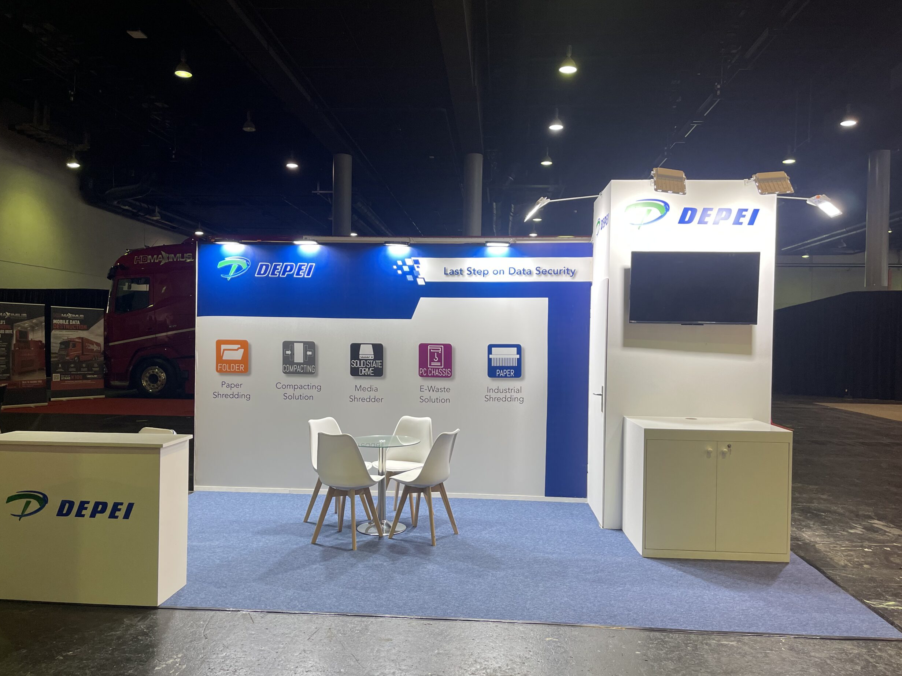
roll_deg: -1.3
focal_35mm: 26
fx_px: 677
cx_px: 448
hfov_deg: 67.3
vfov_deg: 53.1
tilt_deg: -1.1
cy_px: 343
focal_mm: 5.1
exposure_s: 1/100
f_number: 1.6
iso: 100
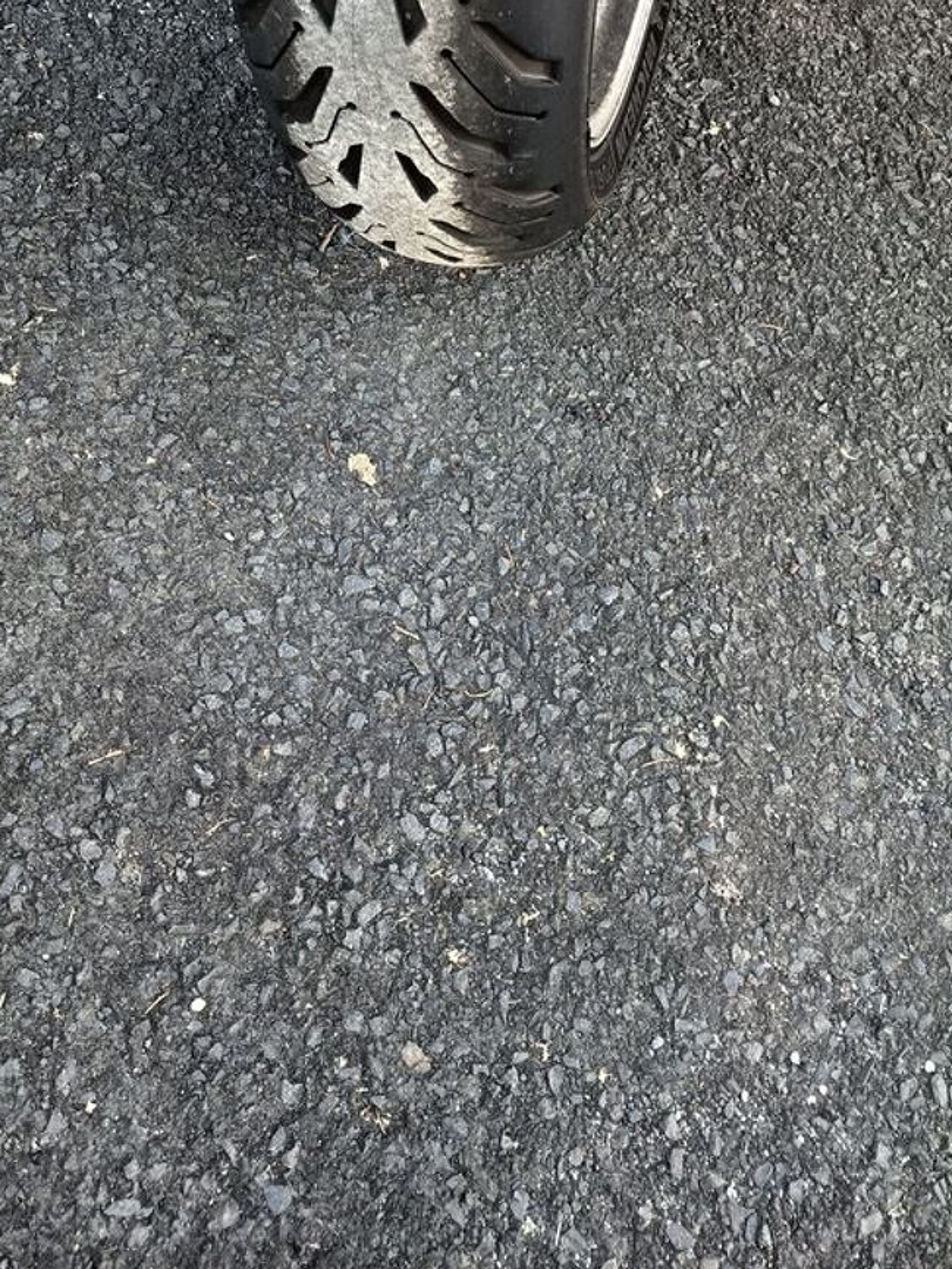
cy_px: 296
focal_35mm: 37
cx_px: 440
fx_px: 1356
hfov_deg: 38.7
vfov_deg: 48.0
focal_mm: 5.24
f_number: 1.7
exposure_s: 1/50
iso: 248
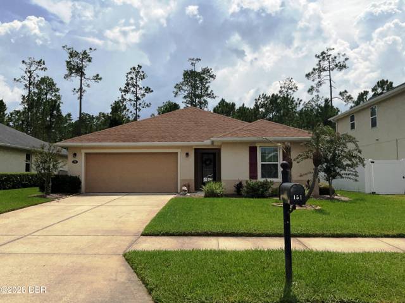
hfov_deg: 61.7
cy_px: 152
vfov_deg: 48.2
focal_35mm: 29
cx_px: 202
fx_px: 339
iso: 16
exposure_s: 1/4065
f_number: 1.8
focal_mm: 3
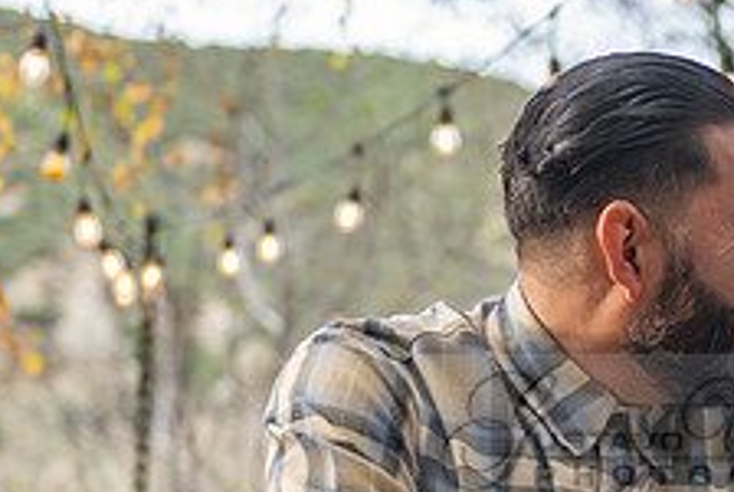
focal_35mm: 150
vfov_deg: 9.1
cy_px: 431
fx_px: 3062
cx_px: 698
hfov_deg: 13.5
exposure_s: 1/160
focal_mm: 58
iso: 200
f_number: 3.2
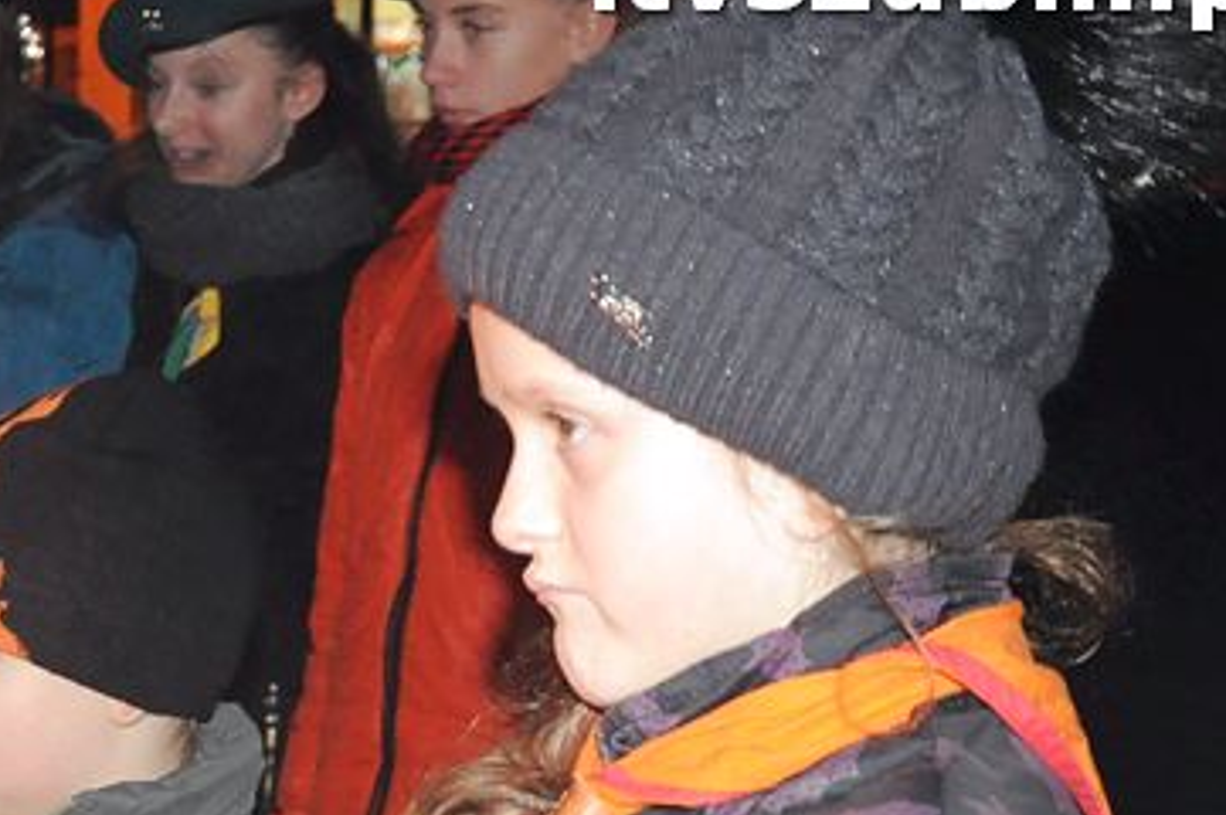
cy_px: 827
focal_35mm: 113
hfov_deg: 17.6
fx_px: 3845
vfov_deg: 12.0
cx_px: -88
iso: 3200
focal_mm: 32
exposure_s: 1/60
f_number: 5.6
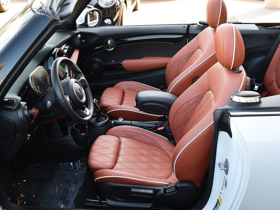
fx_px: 324
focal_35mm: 40
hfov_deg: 46.8
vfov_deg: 36.0
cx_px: 138
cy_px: 104
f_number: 3.5
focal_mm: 18
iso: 400
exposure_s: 1/250
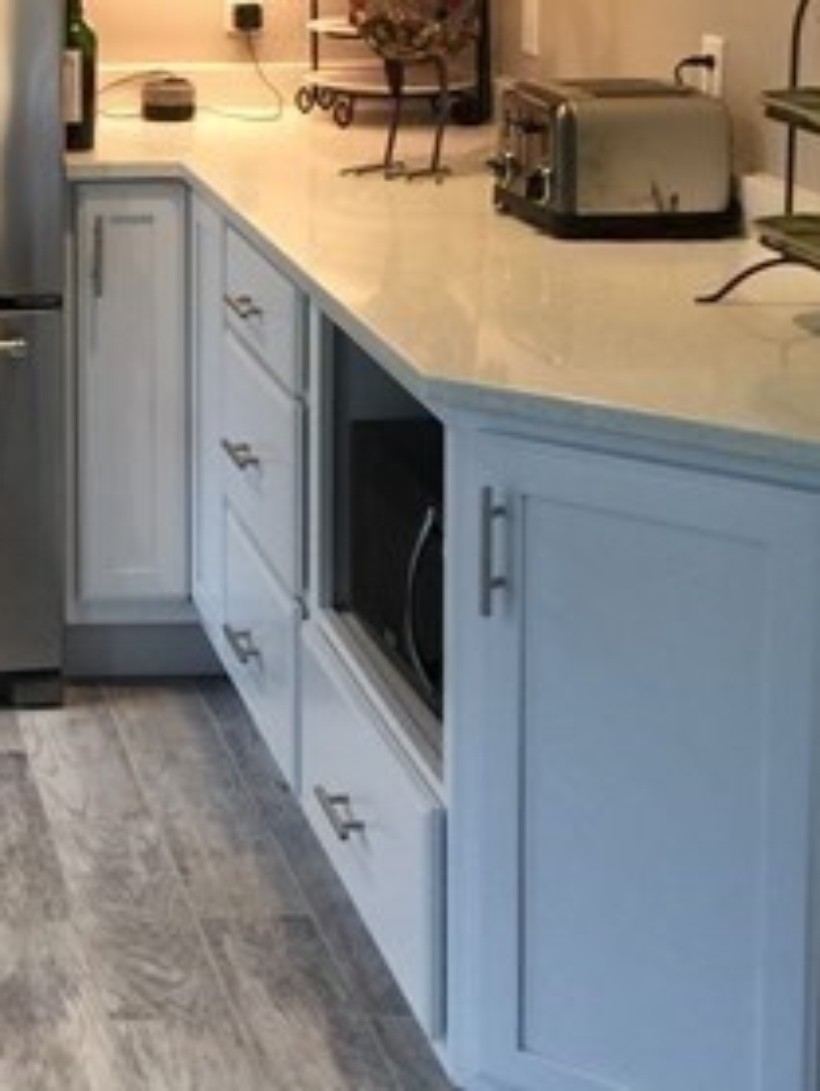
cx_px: -212
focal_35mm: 80
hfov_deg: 17.4
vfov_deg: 23.8
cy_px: 118
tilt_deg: -6.6
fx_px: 2523
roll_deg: +0.5
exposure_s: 1/15
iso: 40
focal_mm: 4.15
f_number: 2.2
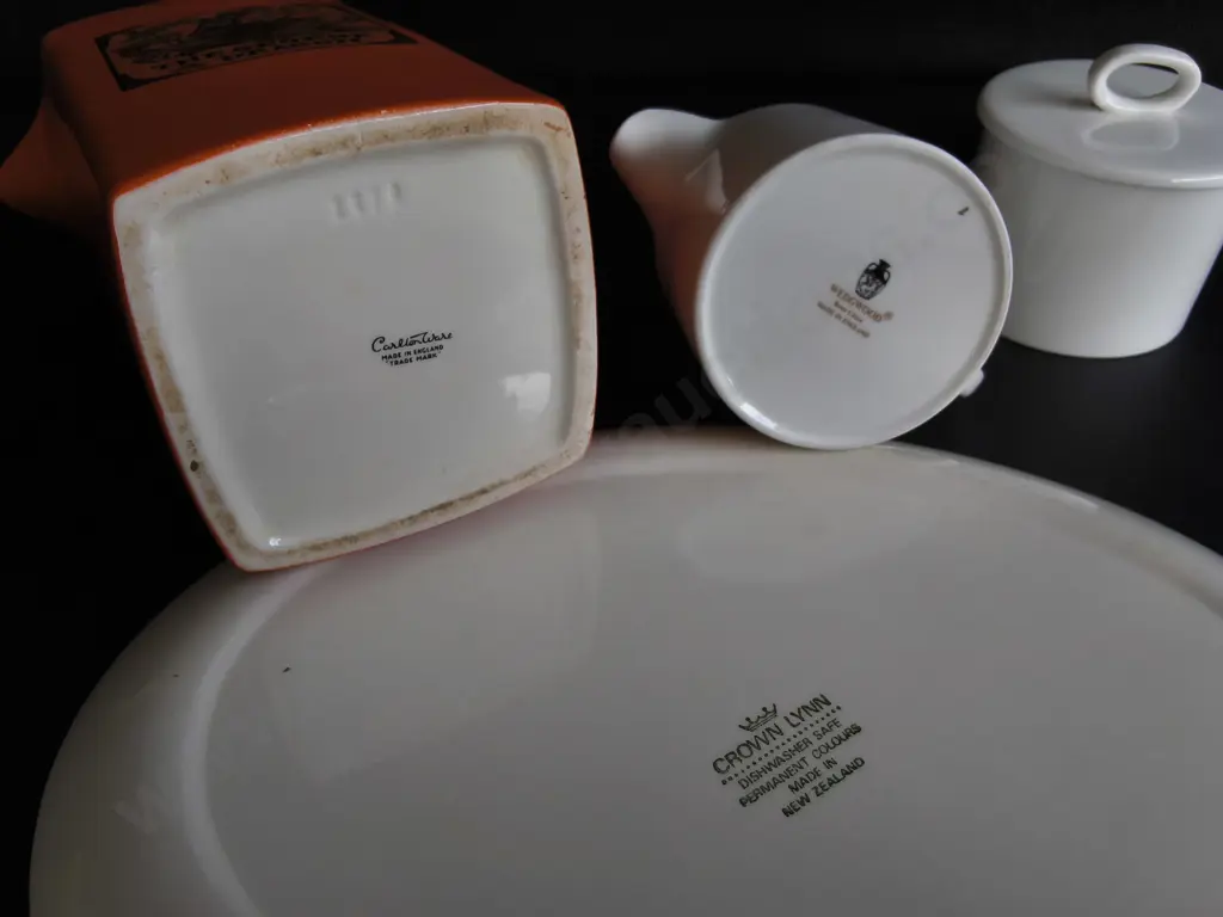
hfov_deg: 65.3
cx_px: 612
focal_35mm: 27
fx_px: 954
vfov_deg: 51.4
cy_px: 458
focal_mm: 2.87
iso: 32
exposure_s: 1/100
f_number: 2
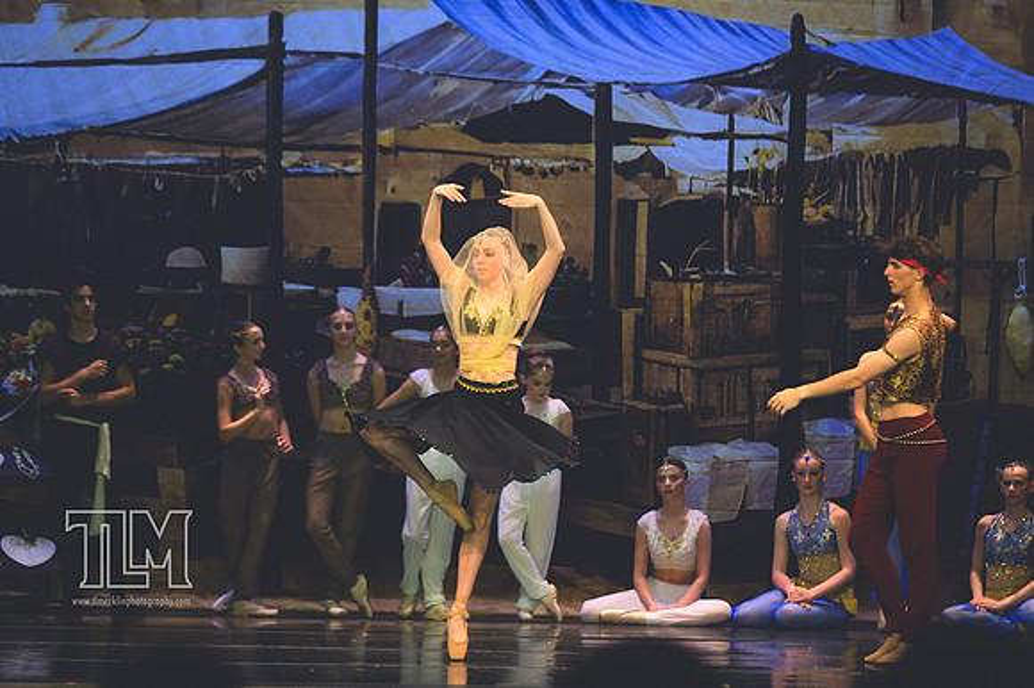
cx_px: 517
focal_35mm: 225
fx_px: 6459
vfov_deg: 6.1
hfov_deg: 9.2
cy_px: 344
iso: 1100
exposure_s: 1/500
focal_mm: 150
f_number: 2.8
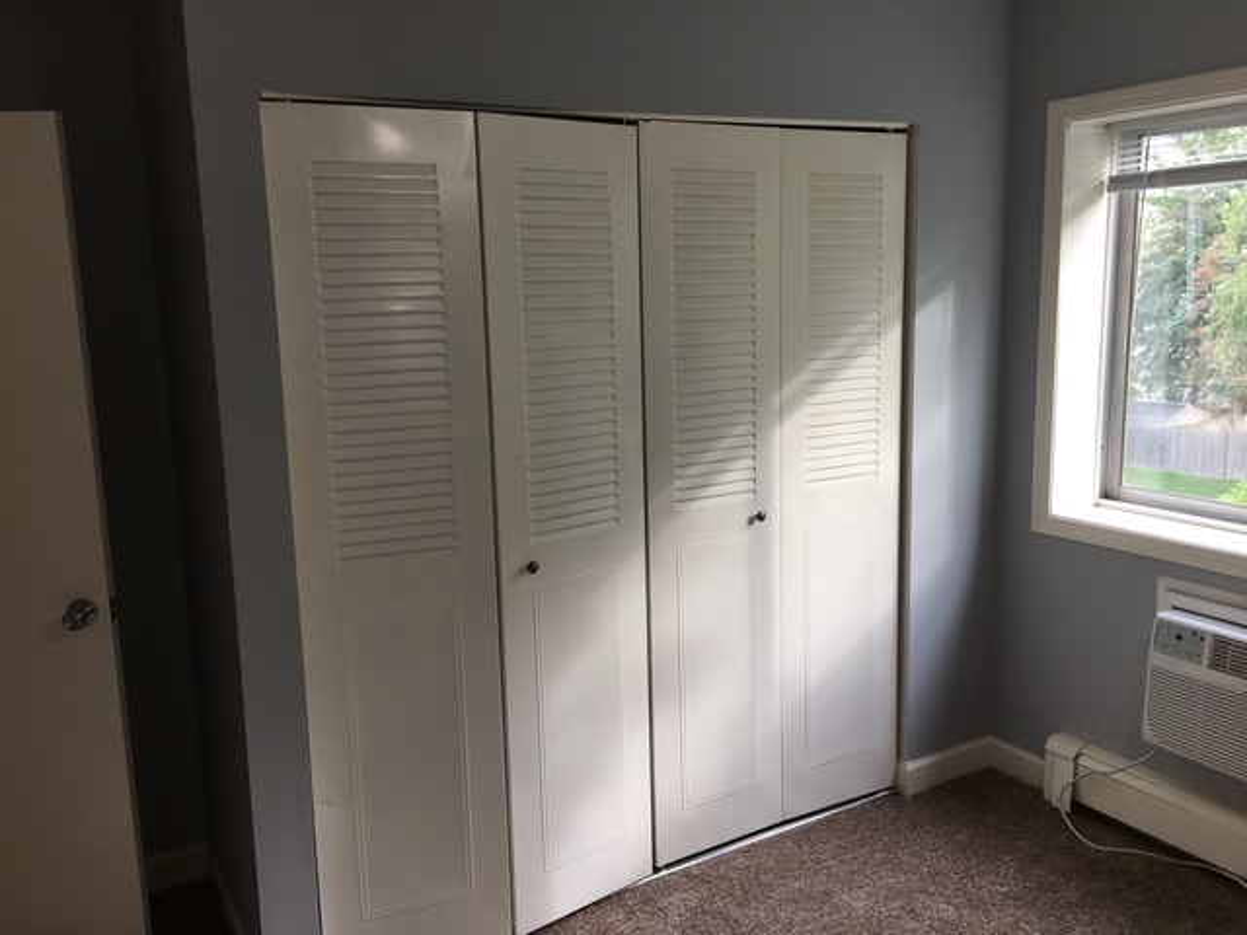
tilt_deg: -9.5
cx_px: 624
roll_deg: +1.7
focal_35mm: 29
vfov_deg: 48.2
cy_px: 468
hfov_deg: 61.7
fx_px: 1045
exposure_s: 1/40
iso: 25
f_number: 2.2
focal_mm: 4.15
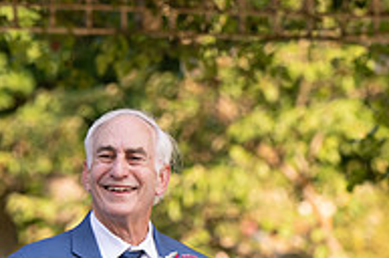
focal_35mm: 482
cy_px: 192
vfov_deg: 2.8
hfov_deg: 4.3
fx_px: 5200
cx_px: 165
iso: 320
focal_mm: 160
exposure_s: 1/500
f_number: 4.5
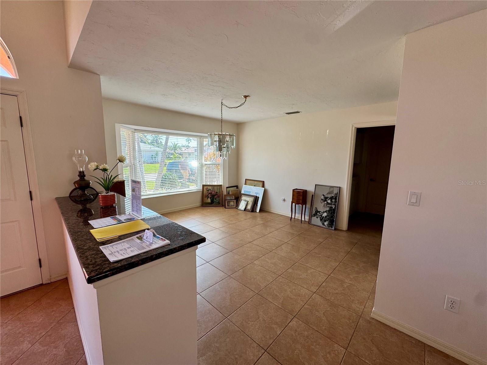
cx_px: 244
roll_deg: -1.1
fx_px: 197
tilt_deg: -8.0
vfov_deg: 85.7
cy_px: 182
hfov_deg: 102.1
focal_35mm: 14
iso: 40
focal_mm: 2.22
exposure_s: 1/109
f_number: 2.2
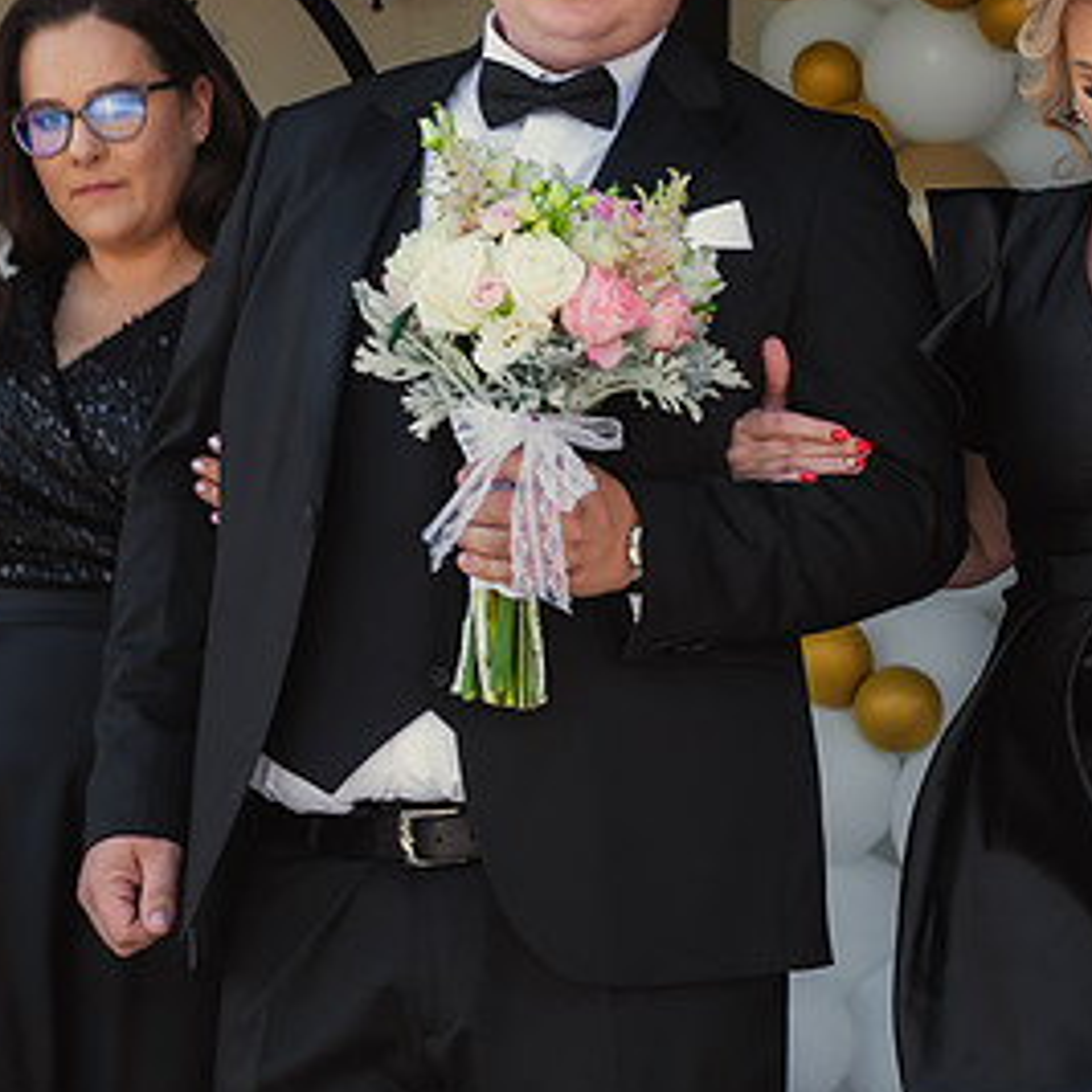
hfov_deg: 15.0
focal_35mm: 116
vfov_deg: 15.0
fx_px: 4140
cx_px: 566
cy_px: 323
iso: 200
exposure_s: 1/125
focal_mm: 50
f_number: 5.6
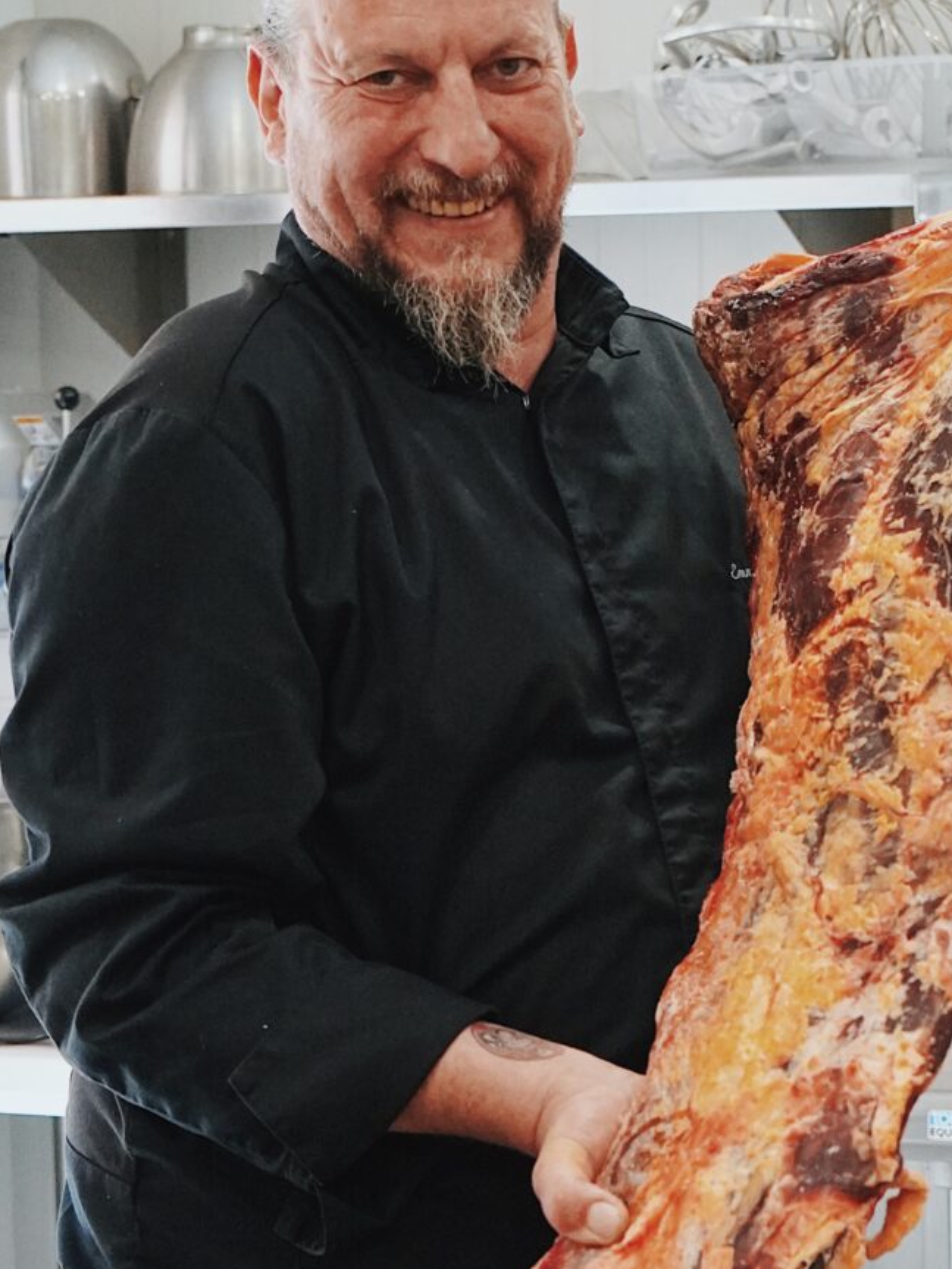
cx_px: 552
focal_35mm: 123
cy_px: 724
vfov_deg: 16.0
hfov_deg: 12.0
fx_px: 4510
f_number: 4
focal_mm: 36
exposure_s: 1/160
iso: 2000
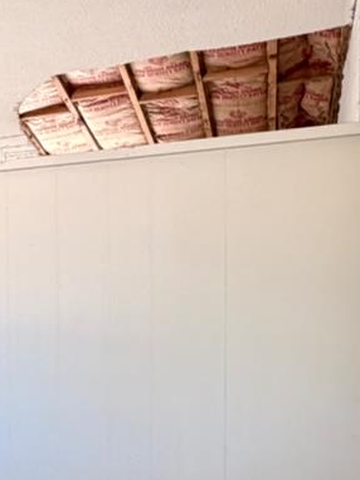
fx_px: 764
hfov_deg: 23.0
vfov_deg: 34.4
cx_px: -129
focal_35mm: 55
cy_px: 341
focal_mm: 2.22
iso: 500
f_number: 2.2
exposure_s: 1/60
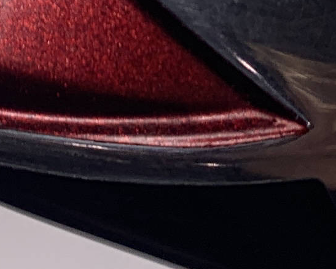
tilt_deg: -79.7
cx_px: -23
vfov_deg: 7.7
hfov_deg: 10.2
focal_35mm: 187
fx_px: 1860
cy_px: -361
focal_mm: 4.25
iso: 25
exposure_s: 1/257
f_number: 1.8
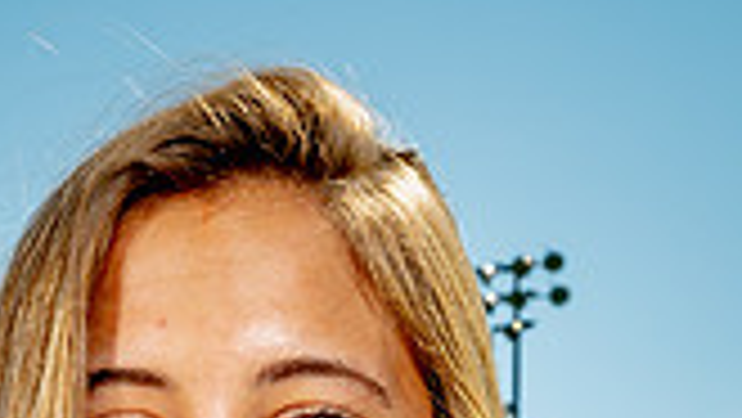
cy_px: 998
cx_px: 124
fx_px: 3701
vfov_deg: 6.2
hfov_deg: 11.4
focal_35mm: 188
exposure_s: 1/125
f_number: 11
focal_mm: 44
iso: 100
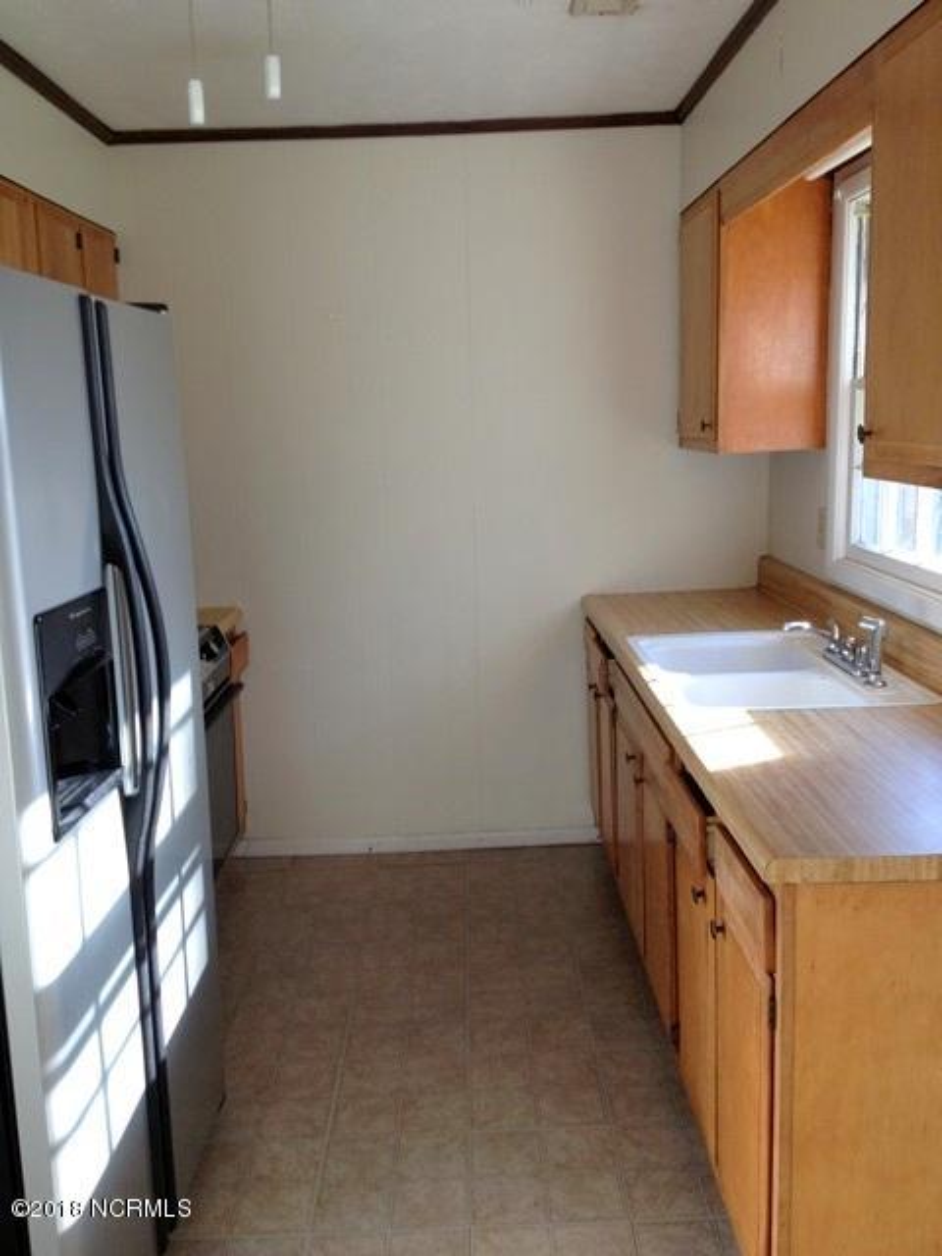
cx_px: 471
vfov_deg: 52.6
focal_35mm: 35
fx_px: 1270
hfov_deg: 40.7
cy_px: 628
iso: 64
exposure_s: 1/60
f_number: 2.4
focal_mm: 4.28
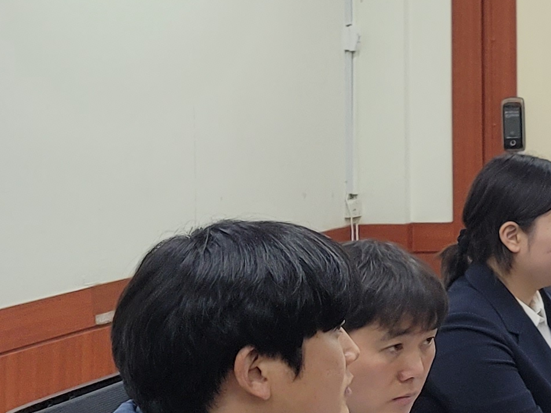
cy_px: 93
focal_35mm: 105
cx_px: 1116
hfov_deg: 15.1
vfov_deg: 14.0
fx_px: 1671
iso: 200
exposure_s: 1/120
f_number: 1.8
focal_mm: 7
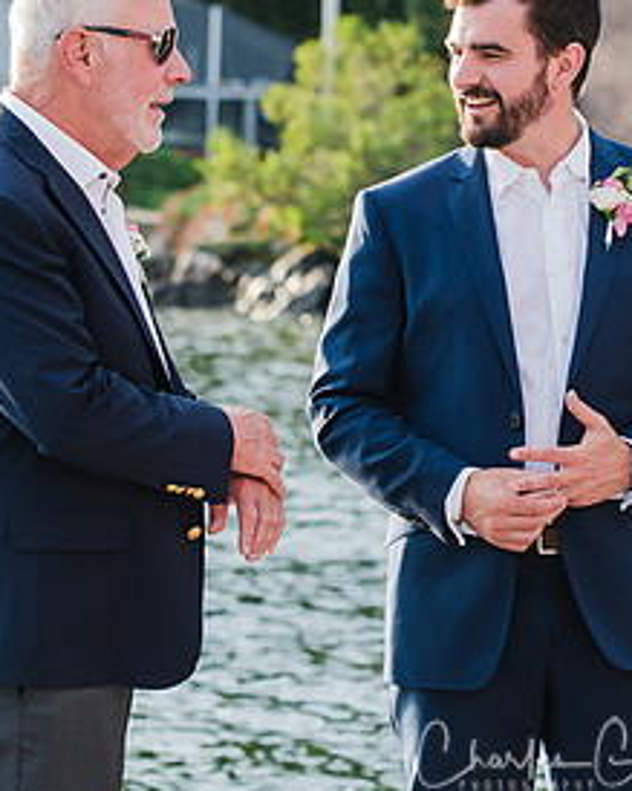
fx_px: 6410
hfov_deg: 5.6
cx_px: 551
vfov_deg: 7.1
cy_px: 258
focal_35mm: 274
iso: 200
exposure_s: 1/250
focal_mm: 92
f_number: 4.5
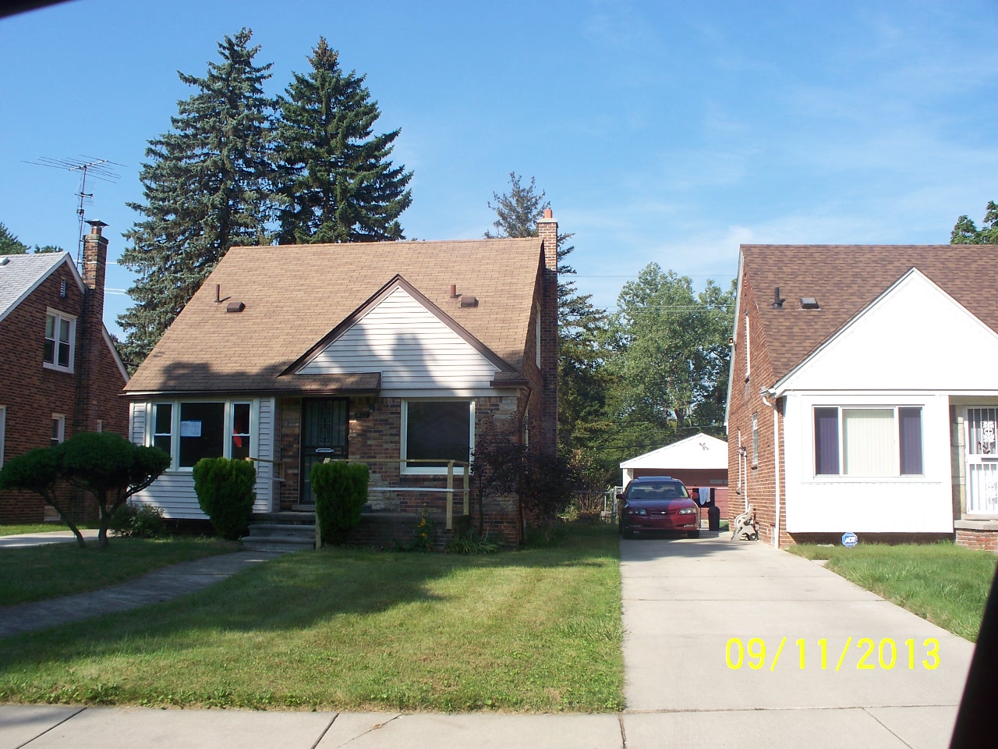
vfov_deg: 39.7
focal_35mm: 36
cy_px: 374
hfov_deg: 51.4
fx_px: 1038
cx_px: 499
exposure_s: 1/320
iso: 80
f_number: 5
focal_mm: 7.54
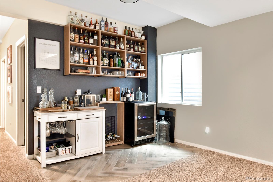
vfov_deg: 51.3
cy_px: 91
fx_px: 190
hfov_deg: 71.5
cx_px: 136
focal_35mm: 25
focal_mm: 17
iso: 400
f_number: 9
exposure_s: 1.3
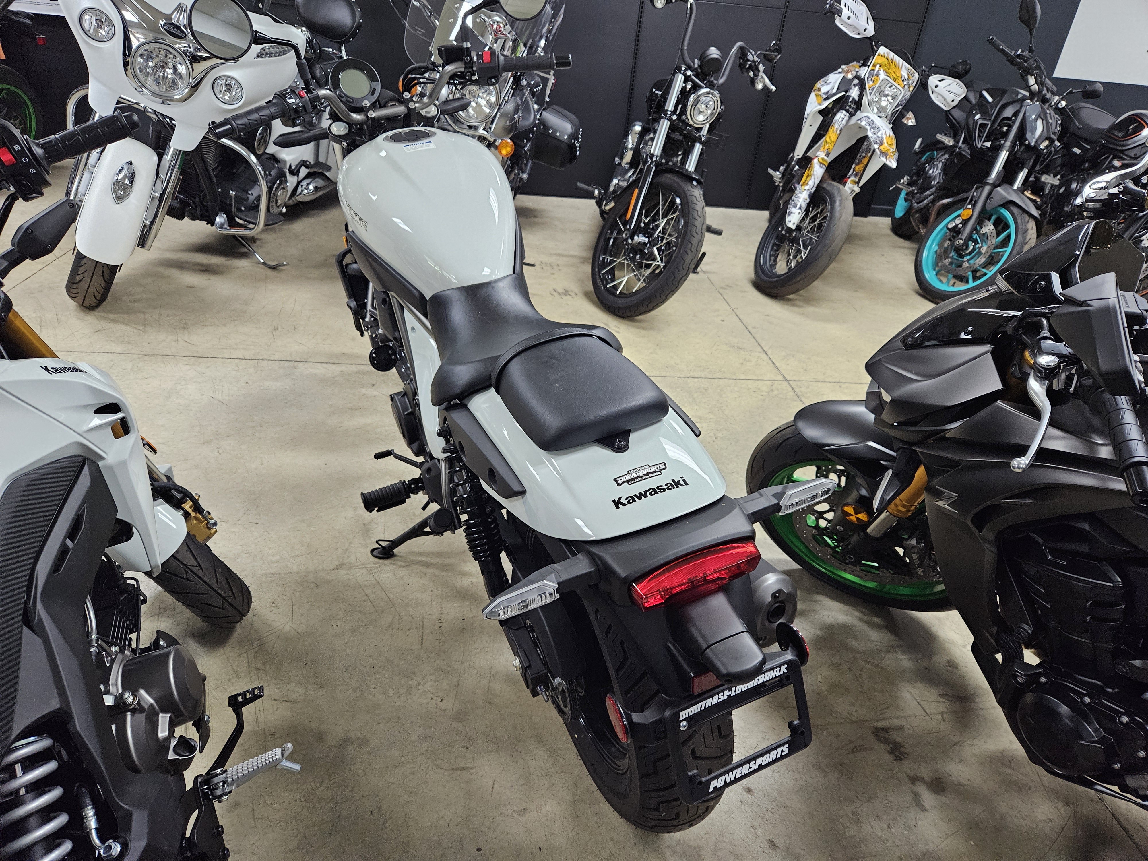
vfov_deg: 58.9
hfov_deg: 73.9
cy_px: 430
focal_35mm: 23
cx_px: 574
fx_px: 763
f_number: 1.8
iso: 800
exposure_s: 1/120
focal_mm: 5.4
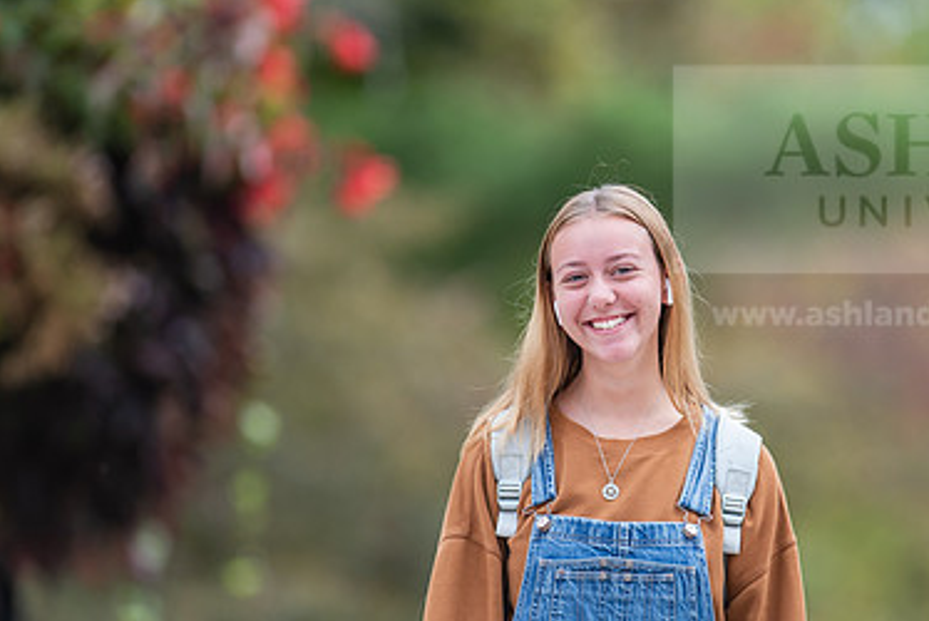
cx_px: 599
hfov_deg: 4.4
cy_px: 366
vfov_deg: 3.0
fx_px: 12009
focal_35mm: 465
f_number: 3.2
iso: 125
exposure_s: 1/400
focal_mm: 300
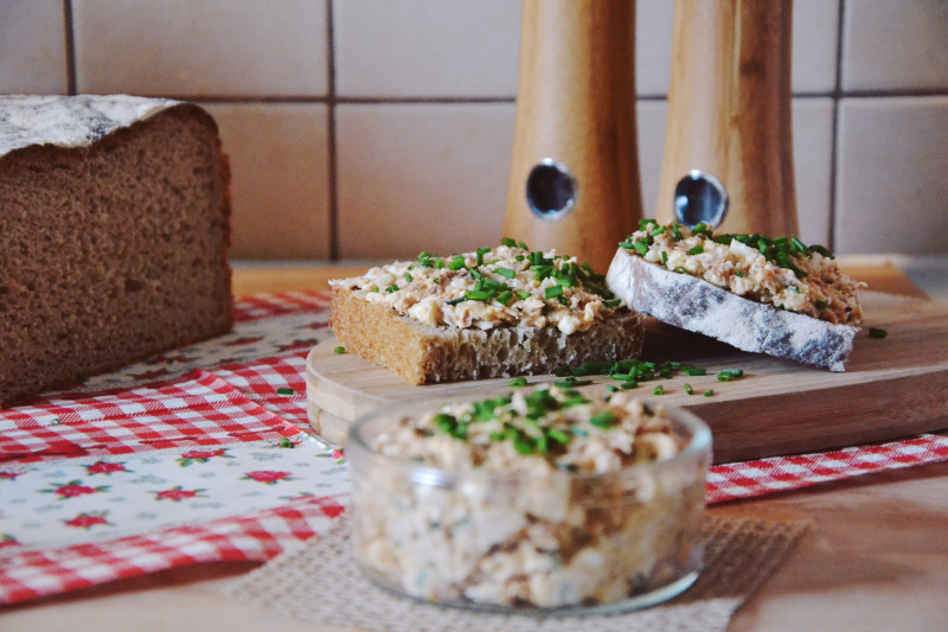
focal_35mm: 112
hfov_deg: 18.2
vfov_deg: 12.2
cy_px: 316
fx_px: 2962
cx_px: 474
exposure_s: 1/30
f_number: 5.3
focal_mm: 75
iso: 3200
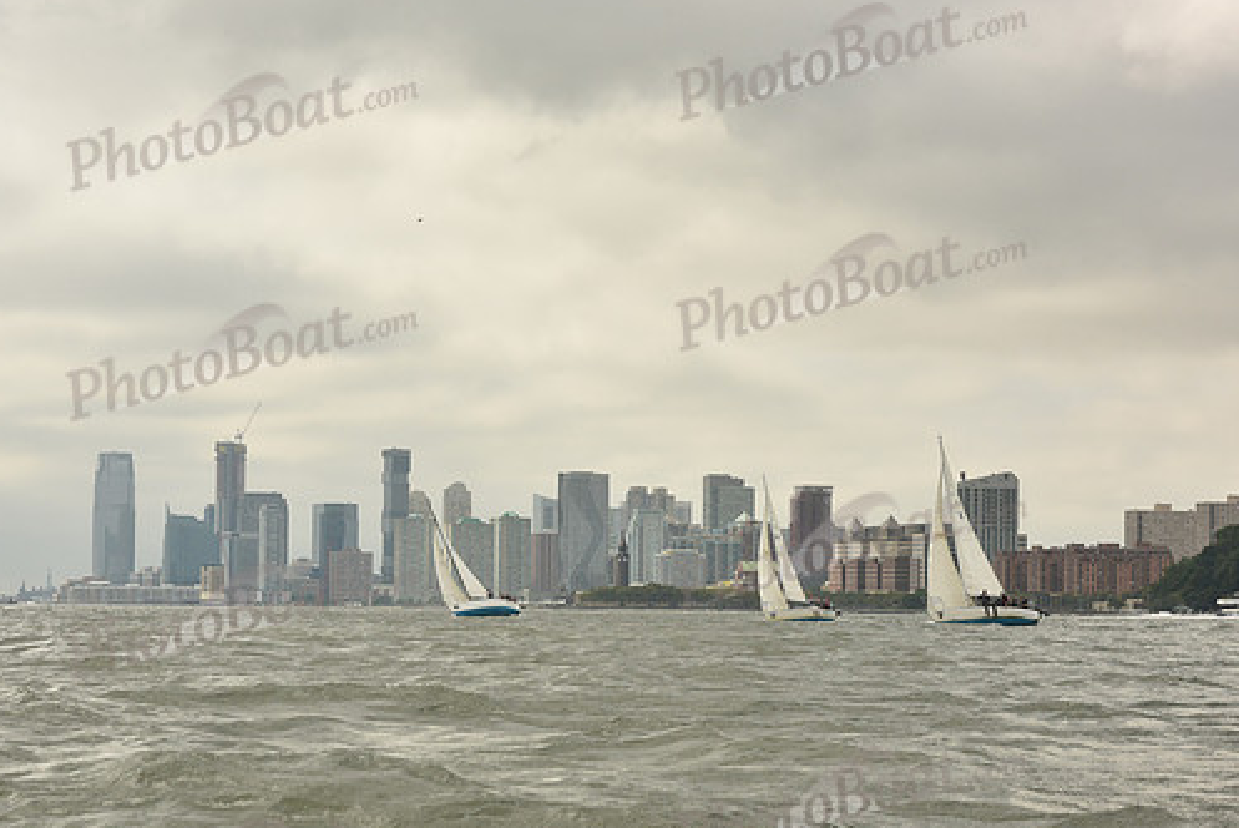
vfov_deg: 15.0
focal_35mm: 91
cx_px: 548
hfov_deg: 22.4
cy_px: 450
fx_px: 3134
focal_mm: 78
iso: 320
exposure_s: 1/1250
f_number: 9
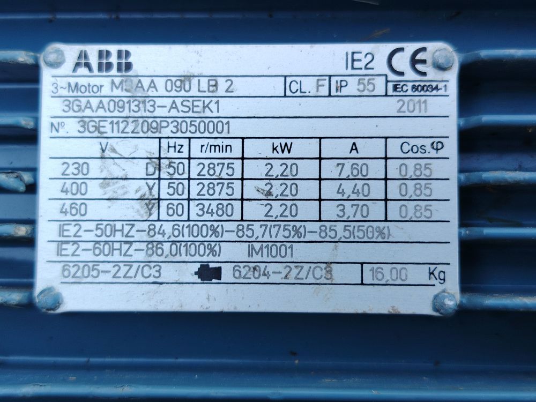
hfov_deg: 39.7
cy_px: 201
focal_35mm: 48
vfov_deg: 30.3
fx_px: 743
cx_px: 268
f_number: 4
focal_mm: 5.25
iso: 116
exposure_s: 1/100
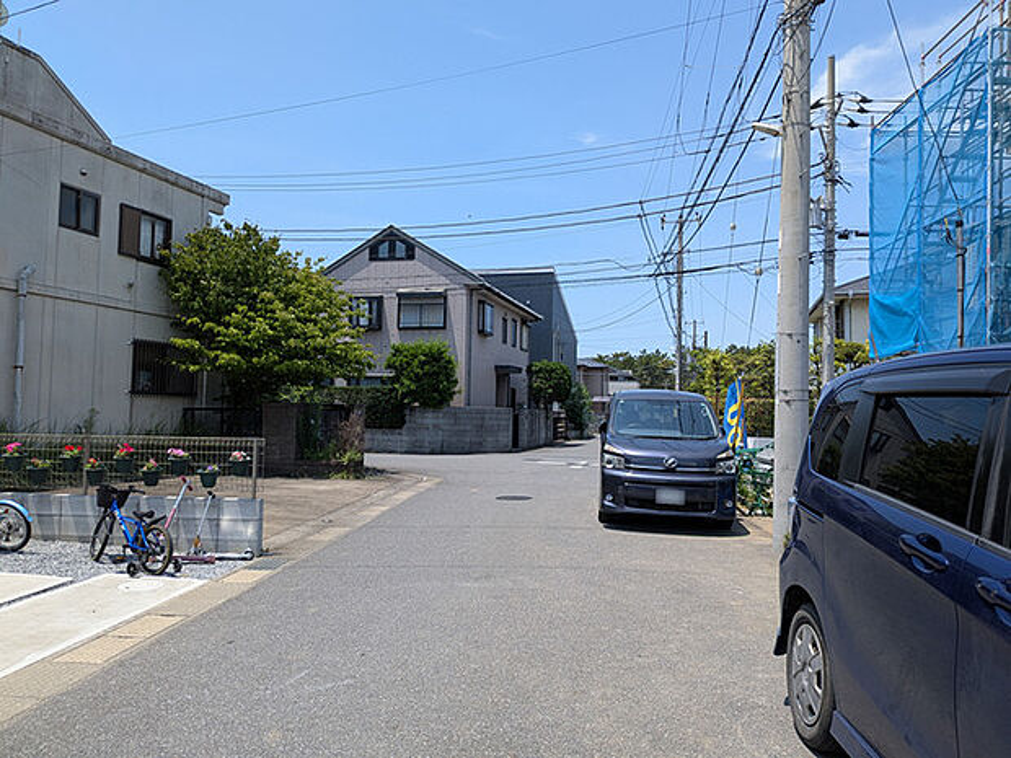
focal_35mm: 24
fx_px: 701
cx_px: 506
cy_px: 379
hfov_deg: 71.6
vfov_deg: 56.8
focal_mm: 4.53
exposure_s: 1/1242
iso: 29
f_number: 1.7
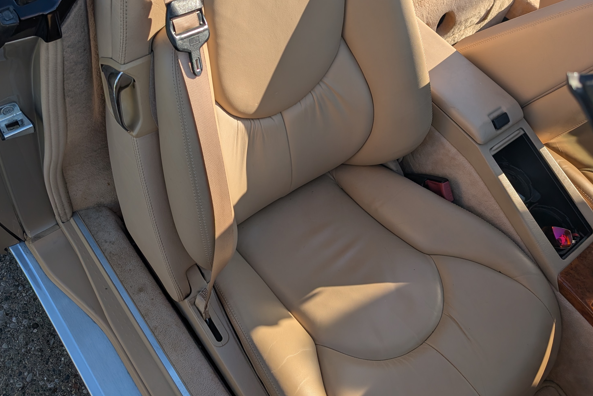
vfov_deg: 37.3
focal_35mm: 35
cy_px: 119
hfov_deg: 54.4
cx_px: 281
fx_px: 577
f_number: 1.68
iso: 23
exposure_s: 1/782
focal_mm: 6.9
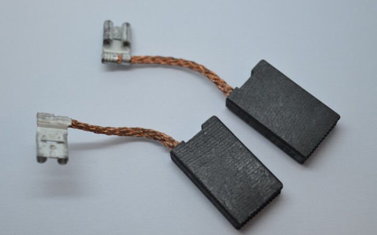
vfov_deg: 17.6
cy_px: 120
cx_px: 188
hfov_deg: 27.9
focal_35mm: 74
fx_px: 760
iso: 400
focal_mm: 48
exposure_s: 1/125
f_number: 5.6
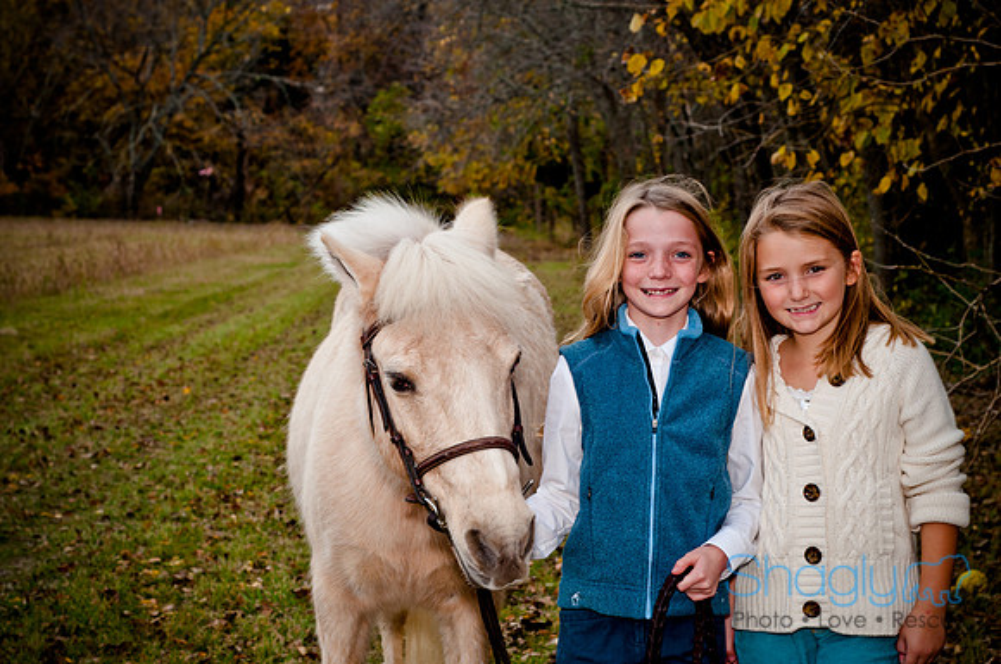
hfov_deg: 27.0
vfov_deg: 18.1
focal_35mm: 75
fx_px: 2082
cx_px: 500
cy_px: 332
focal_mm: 50
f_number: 5
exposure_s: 1/125
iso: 200
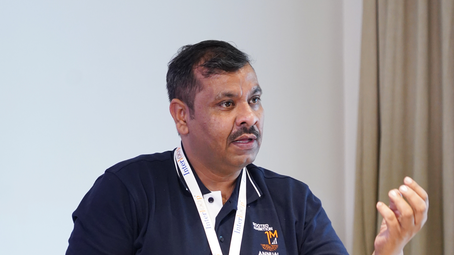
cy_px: 287
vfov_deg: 10.1
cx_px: 243
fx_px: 1420
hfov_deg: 18.2
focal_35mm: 118
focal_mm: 69
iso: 3200
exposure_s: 1/160
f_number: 4
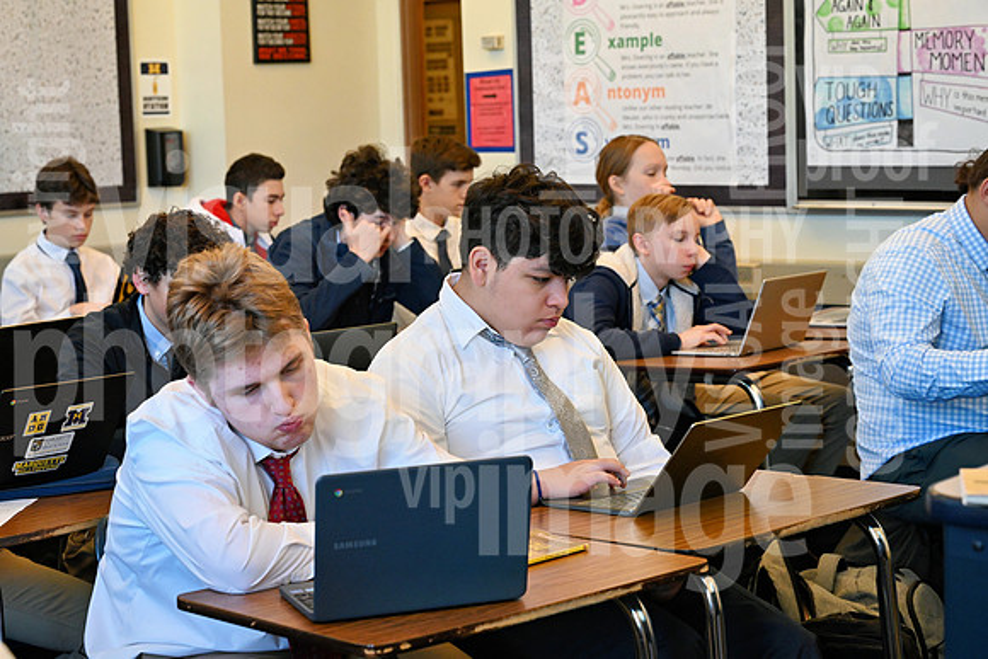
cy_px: 330
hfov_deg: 27.3
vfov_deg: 18.4
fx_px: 2031
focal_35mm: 74
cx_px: 494
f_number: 6.3
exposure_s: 1/250
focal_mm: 74
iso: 4000
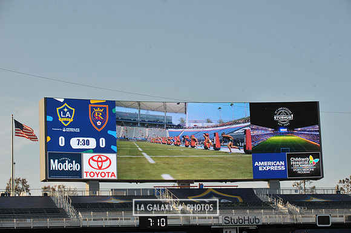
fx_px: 1169
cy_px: 116
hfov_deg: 17.1
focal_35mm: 120
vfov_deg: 11.4
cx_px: 176
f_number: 11
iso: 400
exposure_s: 1/500
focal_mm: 120
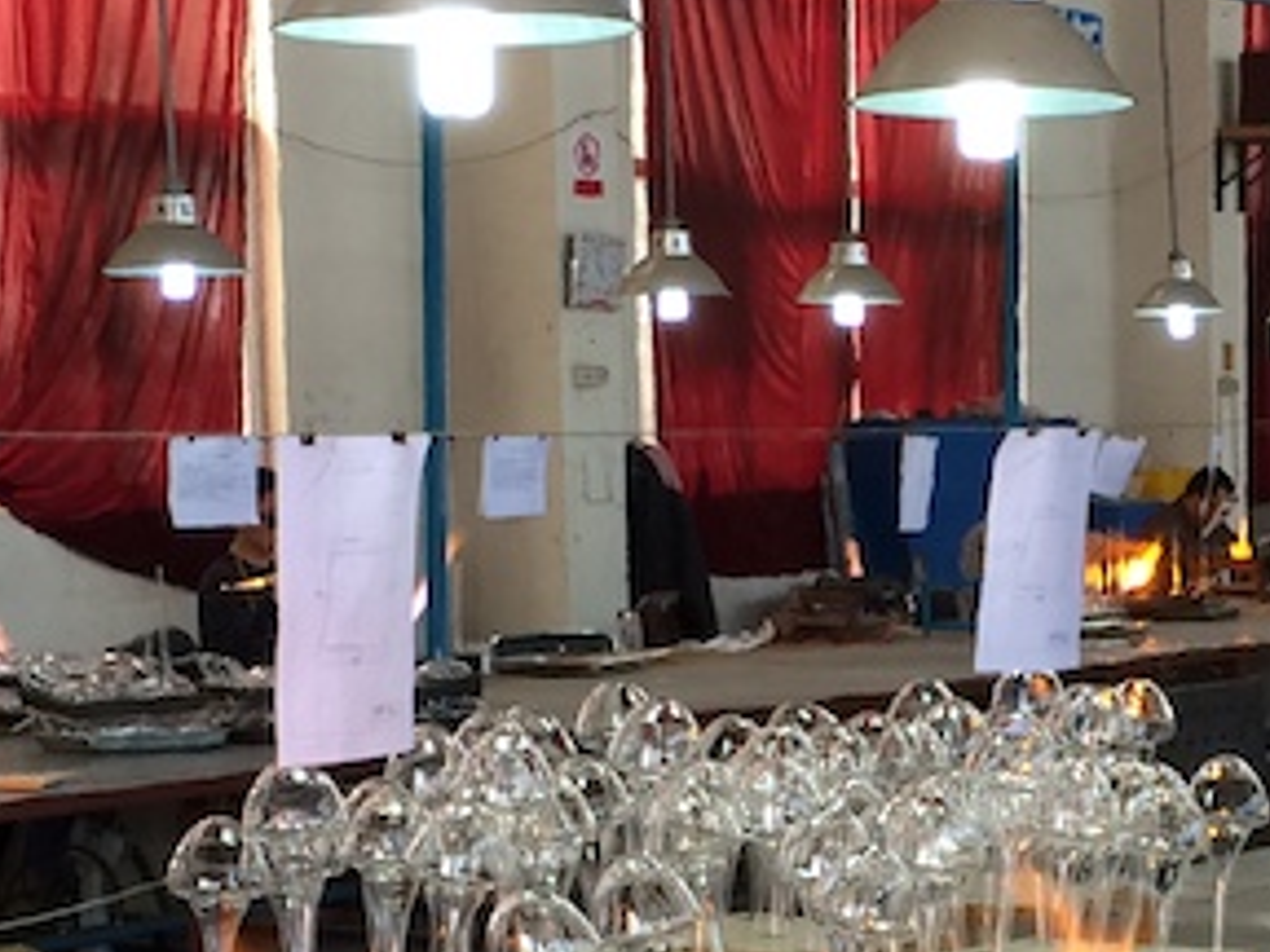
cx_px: 1102
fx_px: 3816
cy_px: 829
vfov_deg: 14.1
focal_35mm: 104
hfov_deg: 18.6
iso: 40
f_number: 2.2
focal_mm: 4.12
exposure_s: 1/40
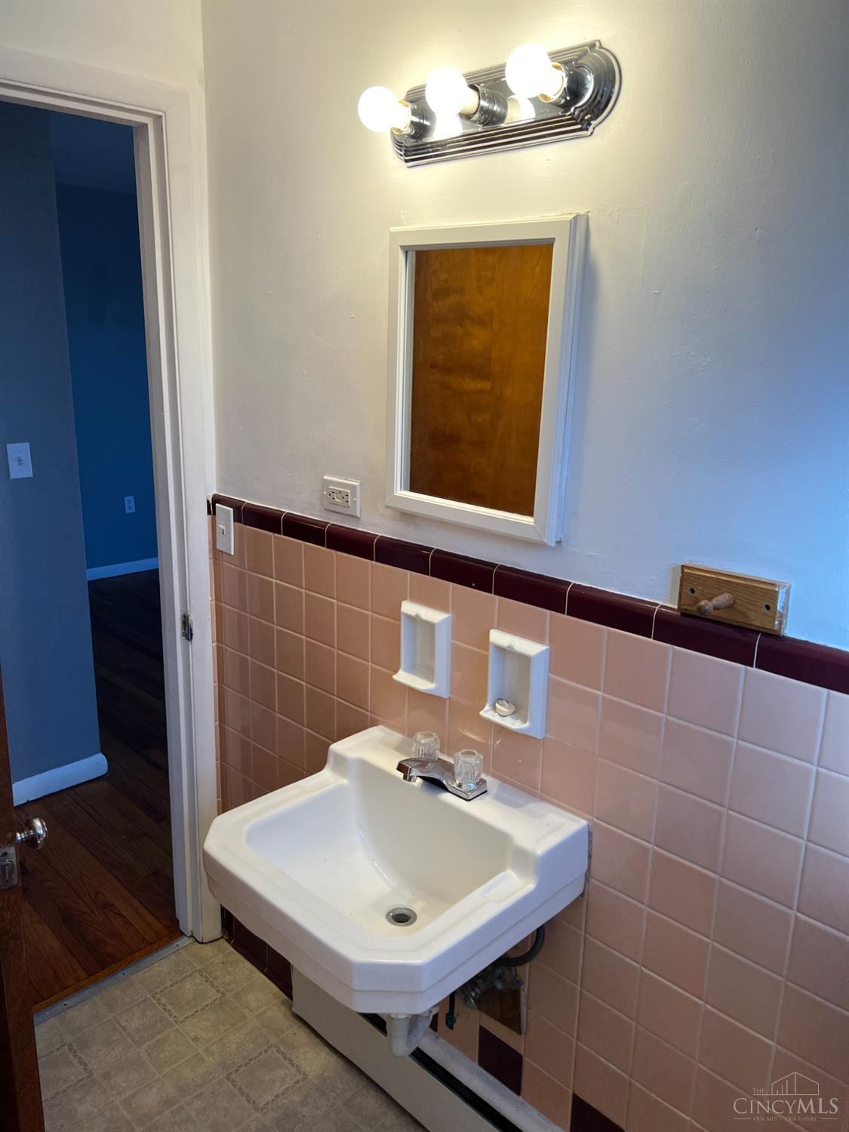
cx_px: 424
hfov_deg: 53.1
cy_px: 566
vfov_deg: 67.3
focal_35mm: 26
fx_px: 850
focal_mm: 5.7
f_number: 1.5
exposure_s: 1/147
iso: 32
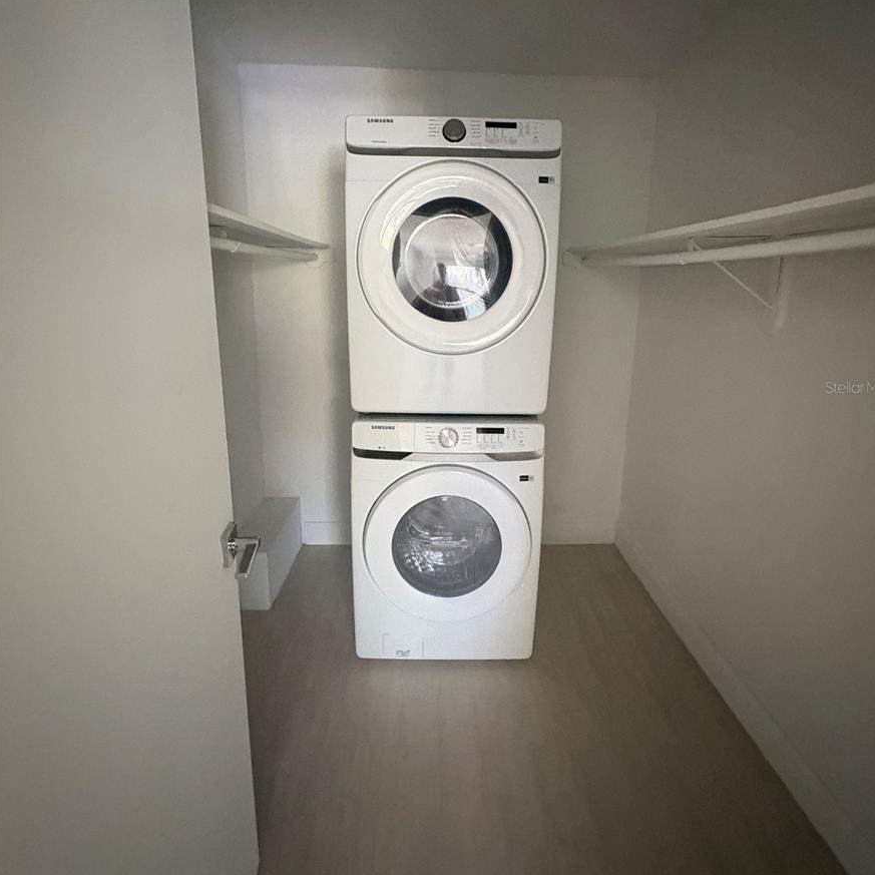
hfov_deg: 84.0
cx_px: 445
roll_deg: -1.0
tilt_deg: -10.3
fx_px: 486
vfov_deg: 83.6
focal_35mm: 17
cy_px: 387
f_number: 2.2
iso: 1000
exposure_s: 1/51
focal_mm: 2.22
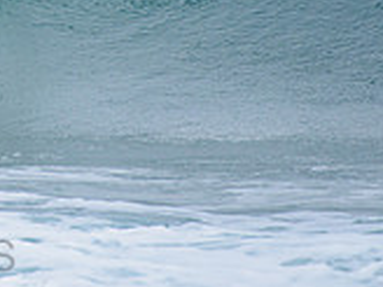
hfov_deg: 1.2
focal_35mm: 1702
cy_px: -136
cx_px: -166
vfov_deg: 0.9
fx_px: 18831
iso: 250
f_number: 5.6
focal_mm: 500
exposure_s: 1/2000
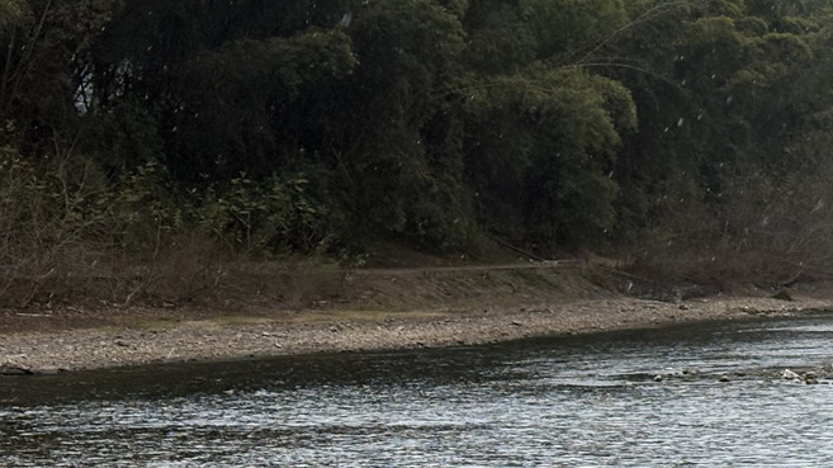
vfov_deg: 8.7
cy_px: 10
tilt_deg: +4.7
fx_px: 3047
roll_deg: +0.7
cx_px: 934
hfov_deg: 15.1
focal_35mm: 138
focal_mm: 5.96
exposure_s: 1/1196
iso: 32
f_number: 1.6
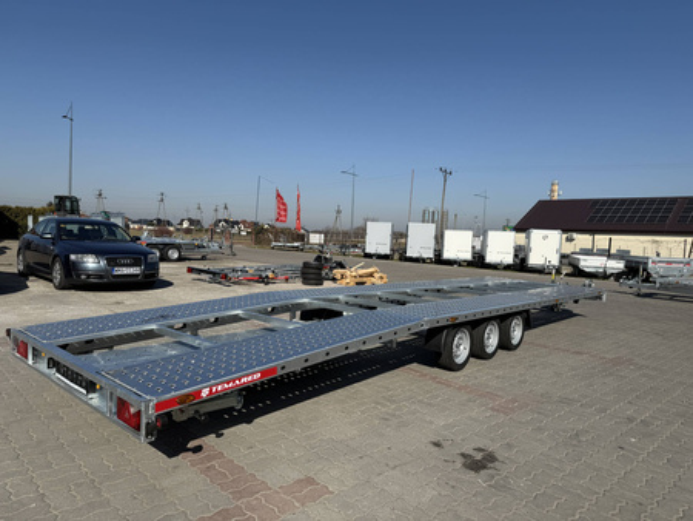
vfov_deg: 56.9
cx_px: 346
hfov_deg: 71.6
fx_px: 481
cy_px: 260
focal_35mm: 24
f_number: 1.78
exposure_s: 1/7353
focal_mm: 6.76
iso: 80
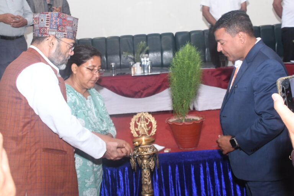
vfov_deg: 28.1
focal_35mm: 48
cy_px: 98
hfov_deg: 41.1
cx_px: 147
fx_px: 392
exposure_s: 1/160
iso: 5000
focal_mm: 32
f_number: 4
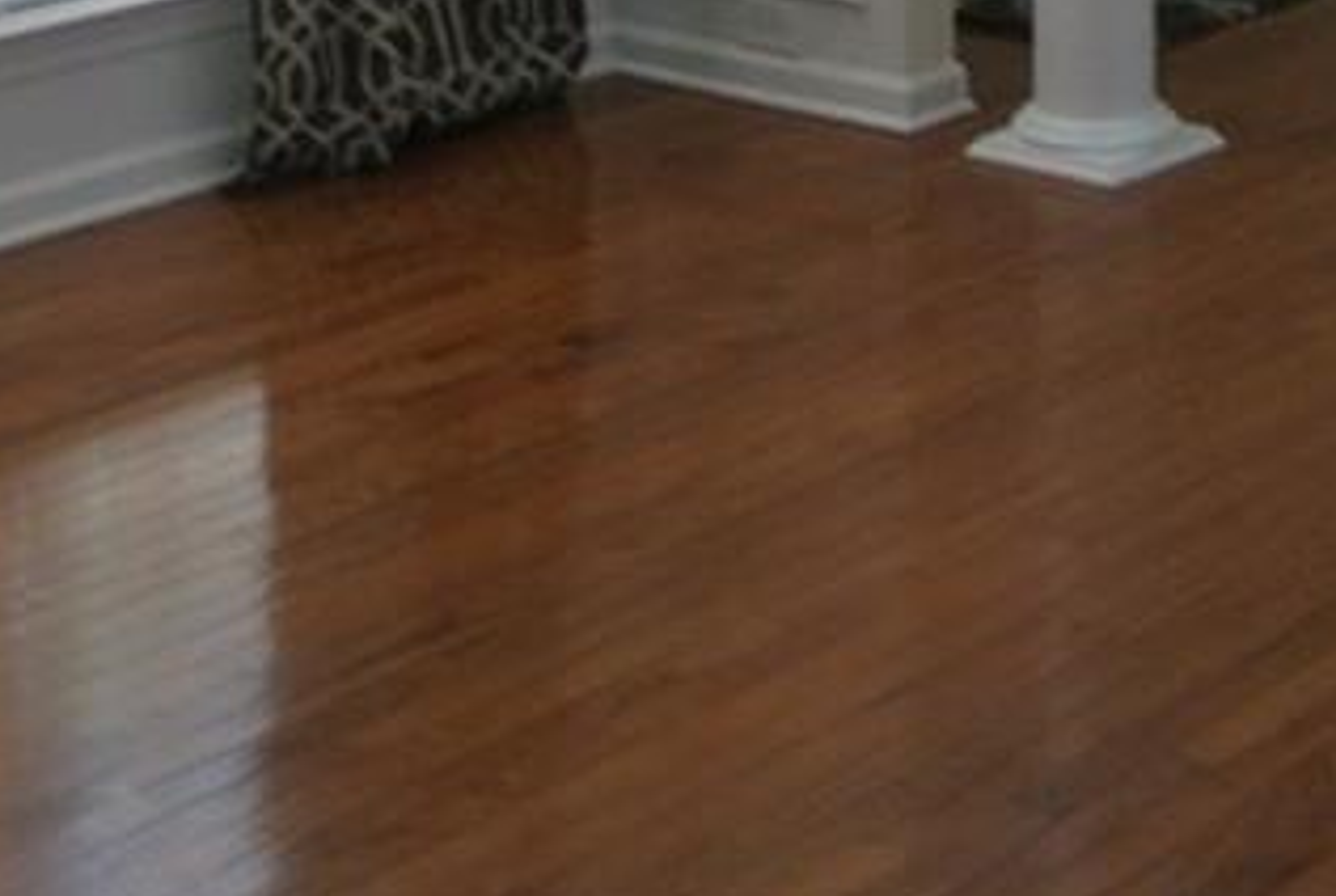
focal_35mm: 94
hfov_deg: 21.2
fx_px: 3495
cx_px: 1175
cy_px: -535
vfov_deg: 13.6
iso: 400
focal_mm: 11
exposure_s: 1/60
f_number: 3.5
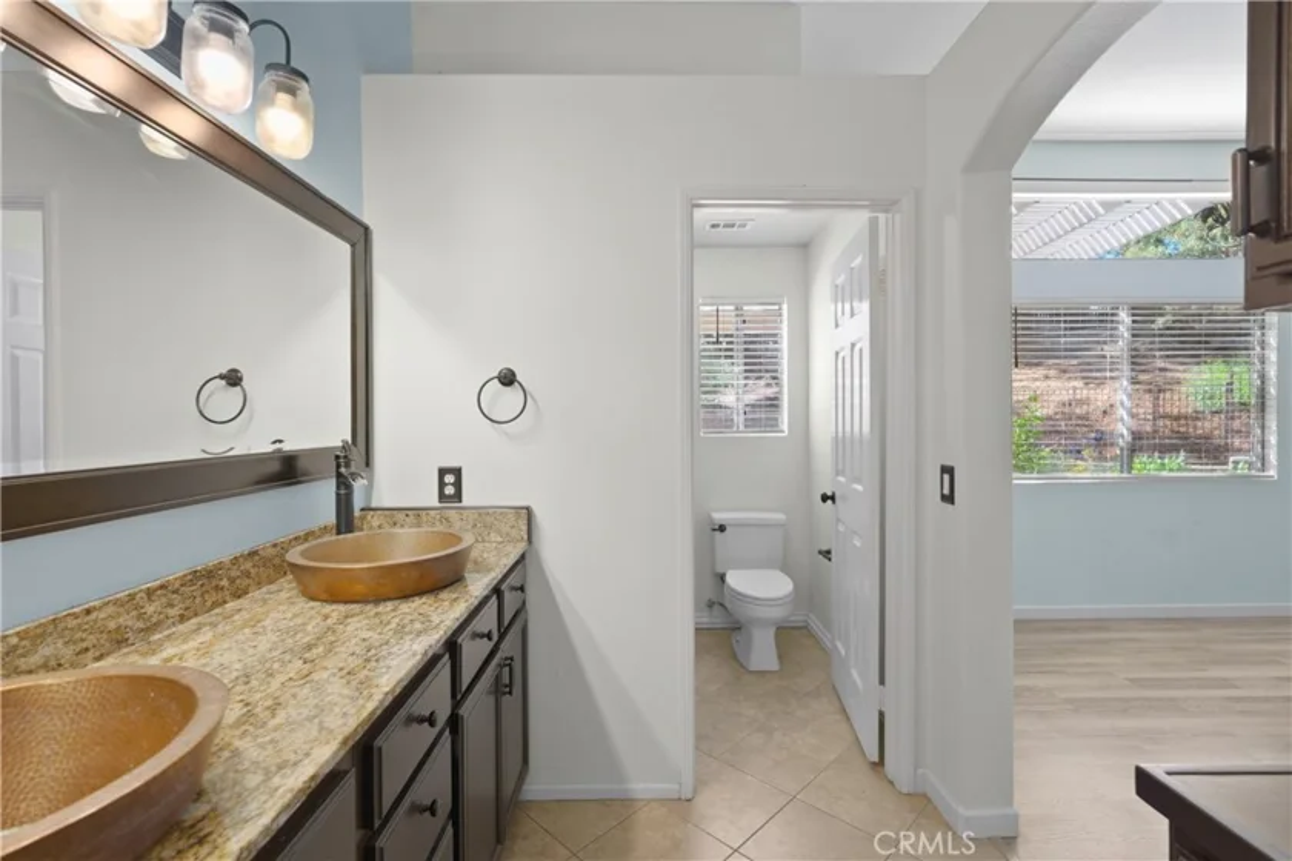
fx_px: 574
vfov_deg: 73.7
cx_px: 646
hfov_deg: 96.7
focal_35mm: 16
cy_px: 430
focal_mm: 16
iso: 1250
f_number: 5
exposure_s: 1/15
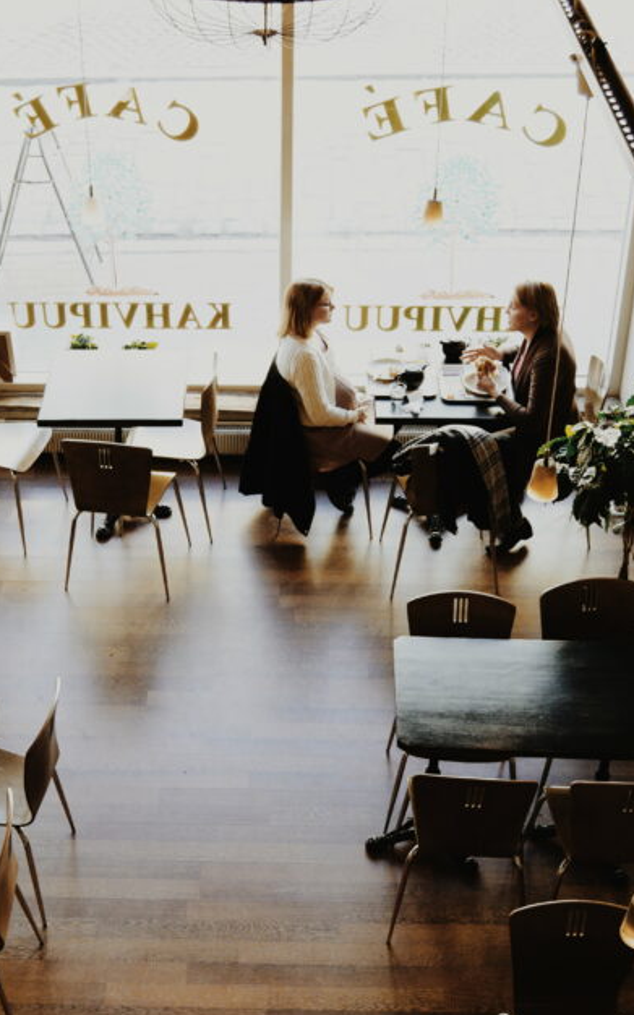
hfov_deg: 23.5
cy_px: 525
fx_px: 1521
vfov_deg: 36.9
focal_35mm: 55
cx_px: 251
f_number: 4.5
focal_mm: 22
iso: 800
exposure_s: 1/125
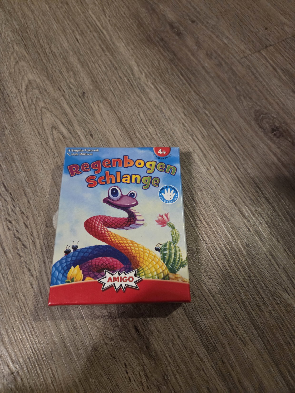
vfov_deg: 73.9
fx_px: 261
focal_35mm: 23
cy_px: 196
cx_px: 148
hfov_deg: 58.9
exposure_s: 1/100
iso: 1600
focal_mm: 5.4
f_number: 1.8
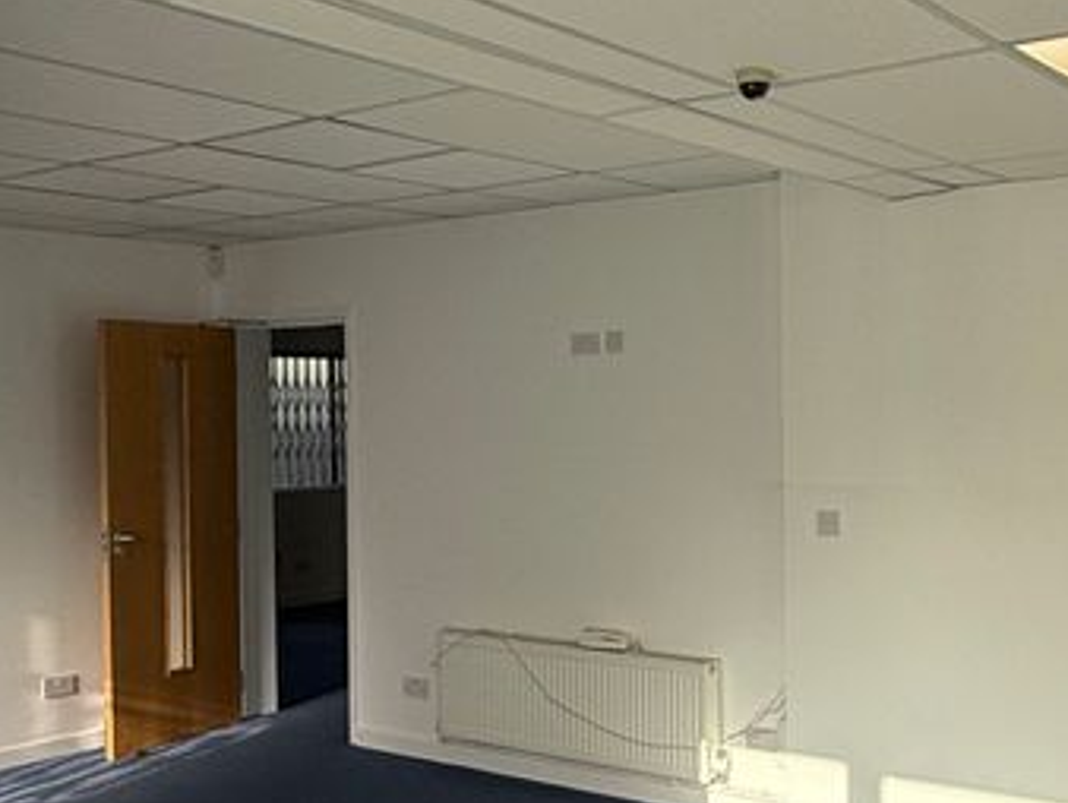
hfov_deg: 40.8
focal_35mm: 46
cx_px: 686
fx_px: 1420
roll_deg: +0.6
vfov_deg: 31.5
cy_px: 444
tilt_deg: -0.6
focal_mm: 2.22
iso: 64
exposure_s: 1/498
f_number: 2.2
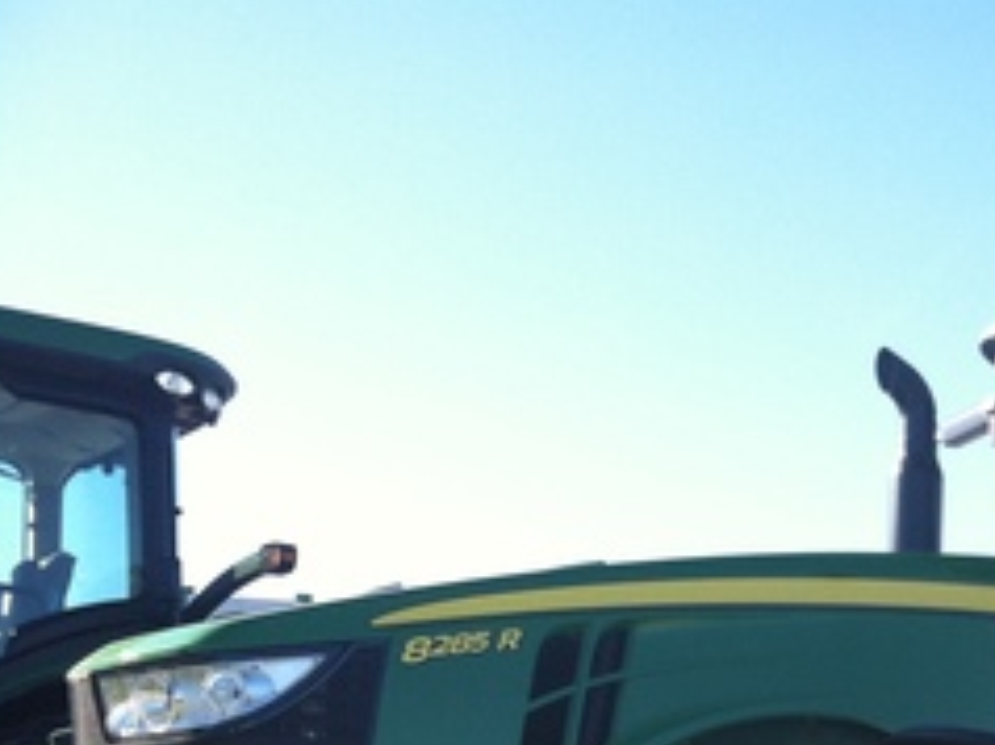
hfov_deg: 22.9
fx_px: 2297
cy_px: 816
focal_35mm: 80
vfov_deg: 17.8
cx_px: 1125
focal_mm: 3.85
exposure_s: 1/429
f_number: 2.8
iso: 80
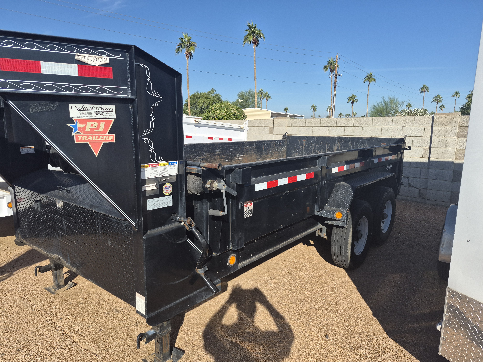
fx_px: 321
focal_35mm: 23
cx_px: 242
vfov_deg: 58.9
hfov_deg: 73.9
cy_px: 181
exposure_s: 1/5408
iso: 80
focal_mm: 5.4
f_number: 1.8
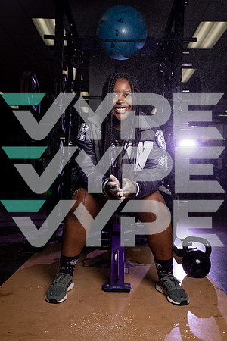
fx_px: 312
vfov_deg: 57.2
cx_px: 114
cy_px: 170
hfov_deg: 40.0
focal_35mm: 33
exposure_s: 1/250
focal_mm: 33
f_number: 7.1
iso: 250
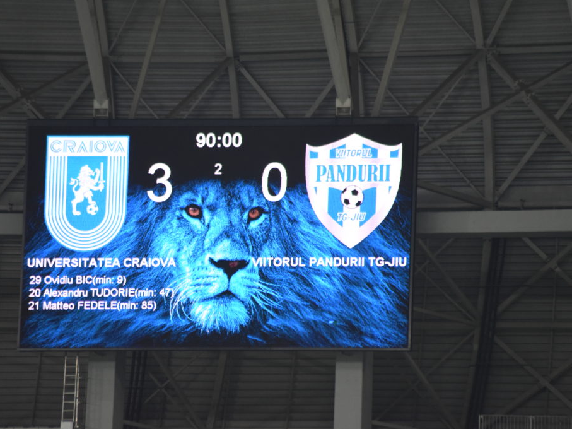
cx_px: 269
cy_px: 215
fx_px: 5386
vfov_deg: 4.6
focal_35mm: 326
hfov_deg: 6.1
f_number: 5.6
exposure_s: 1/250
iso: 5000
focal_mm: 300
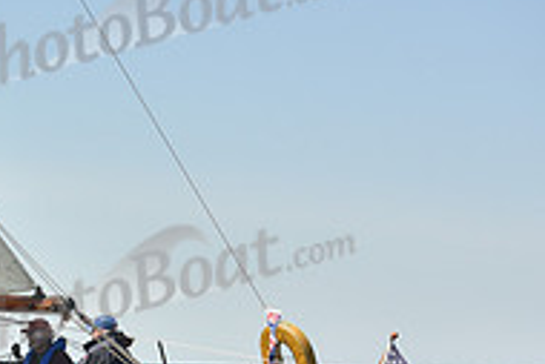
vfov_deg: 6.4
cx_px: -195
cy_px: 474
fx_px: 3242
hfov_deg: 9.4
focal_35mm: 214
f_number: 5
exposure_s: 1/800
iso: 250
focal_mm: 70
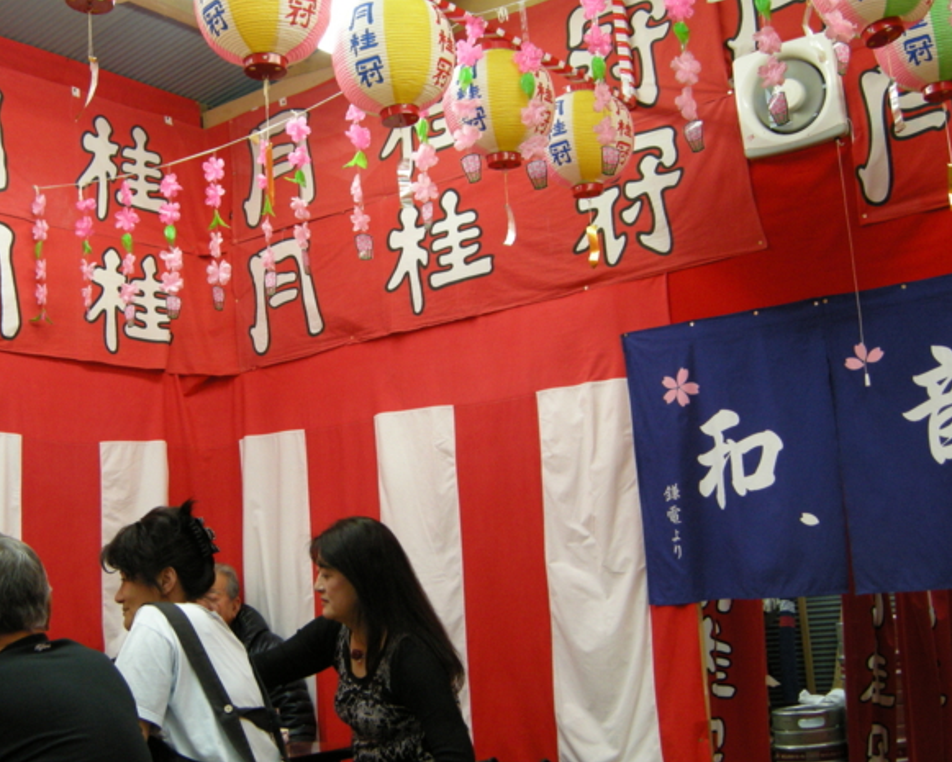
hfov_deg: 39.5
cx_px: 419
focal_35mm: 47
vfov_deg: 32.1
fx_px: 1324
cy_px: 416
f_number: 2.7
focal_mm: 7.5
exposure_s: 1/60
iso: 195
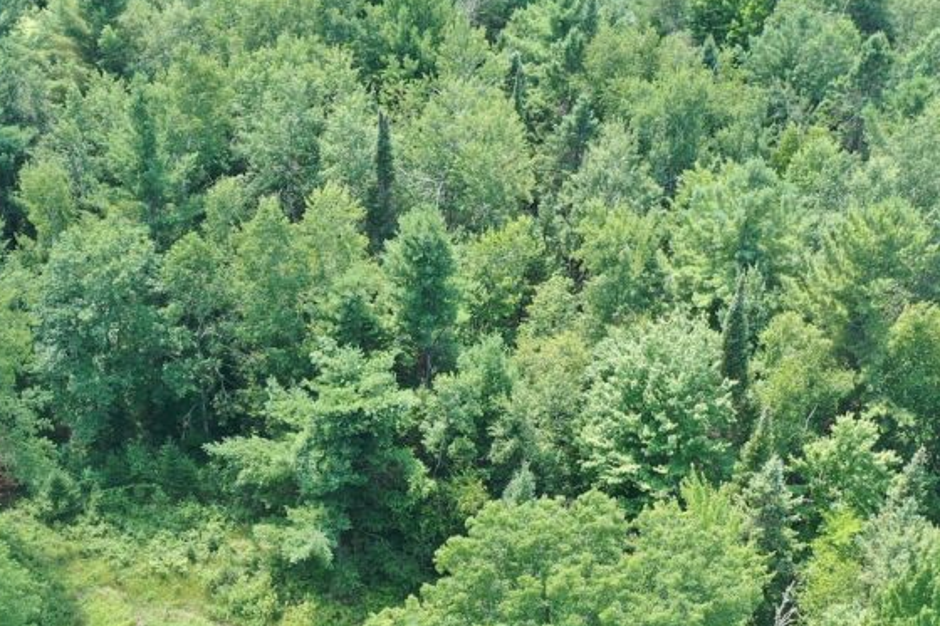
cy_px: 572
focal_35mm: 60
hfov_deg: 33.1
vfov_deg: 22.0
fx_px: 1566
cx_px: 311
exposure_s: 1/120
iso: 100
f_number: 4
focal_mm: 10.26
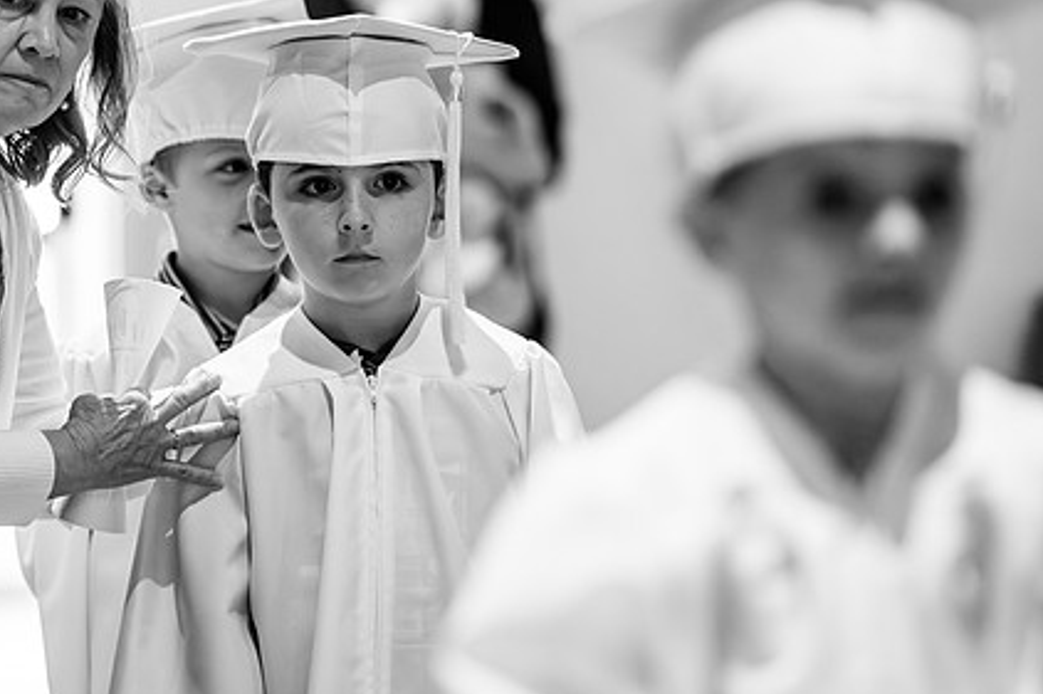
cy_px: 298
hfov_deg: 9.1
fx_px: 6574
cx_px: 386
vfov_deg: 6.0
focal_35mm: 227
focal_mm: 165
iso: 1600
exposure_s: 1/160
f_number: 2.8
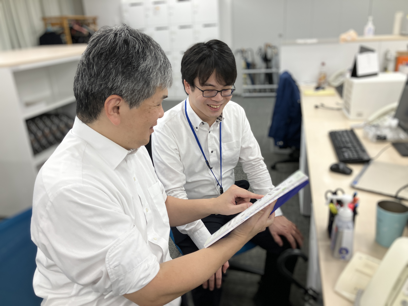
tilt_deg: -20.8
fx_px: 330
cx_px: 204
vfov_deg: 49.7
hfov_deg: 63.4
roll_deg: +0.1
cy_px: 153
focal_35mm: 28
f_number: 1.8
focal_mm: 3.99
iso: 64
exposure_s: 1/100
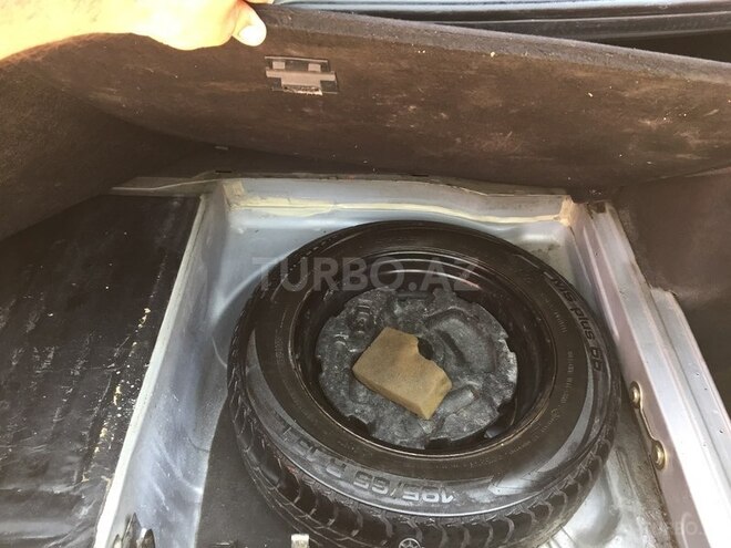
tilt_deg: -47.5
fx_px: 612
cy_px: 274
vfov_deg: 48.2
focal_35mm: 29
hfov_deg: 61.7
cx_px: 366
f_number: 2.2
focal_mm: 4.15
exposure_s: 1/33
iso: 64
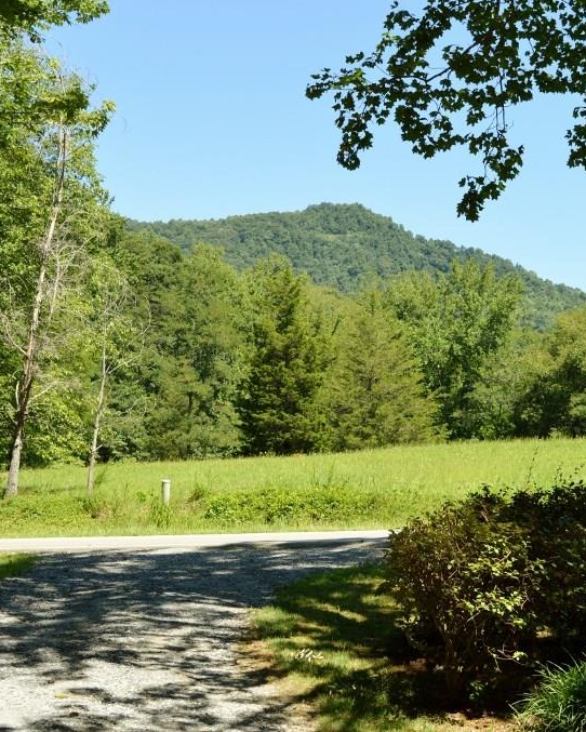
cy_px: 366
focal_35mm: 62
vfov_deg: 30.6
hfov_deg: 24.7
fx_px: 1337
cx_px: 358
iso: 100
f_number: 7.1
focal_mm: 29
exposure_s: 1/200
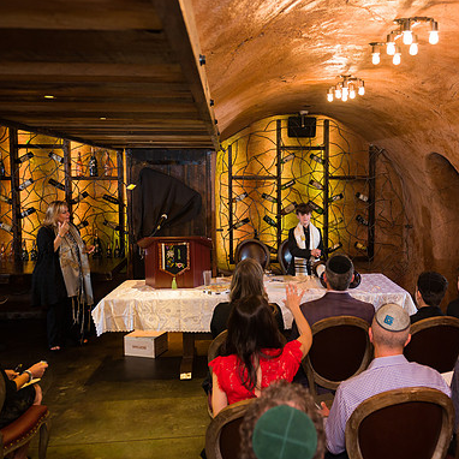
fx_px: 510
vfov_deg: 48.4
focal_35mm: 34
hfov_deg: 47.8
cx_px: 300
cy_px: 219
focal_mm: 24
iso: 1250
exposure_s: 1/200
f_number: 4
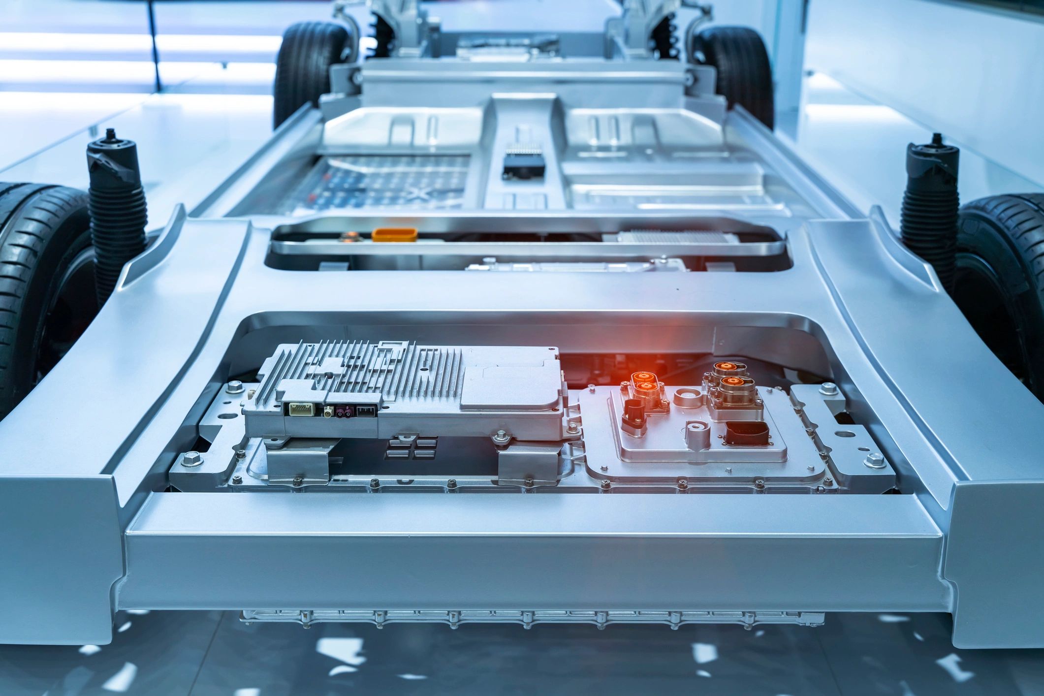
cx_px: 522
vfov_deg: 33.4
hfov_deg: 48.5
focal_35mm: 40
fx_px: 1160
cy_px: 348
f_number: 5.6
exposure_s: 1/160
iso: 250
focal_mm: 40
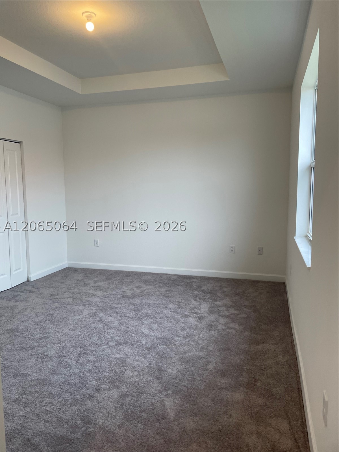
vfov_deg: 67.3
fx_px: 339
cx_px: 170
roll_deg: +1.5
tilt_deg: -5.4
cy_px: 226
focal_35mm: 26
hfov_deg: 53.1
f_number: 1.6
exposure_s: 1/120
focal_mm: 4.2
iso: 100
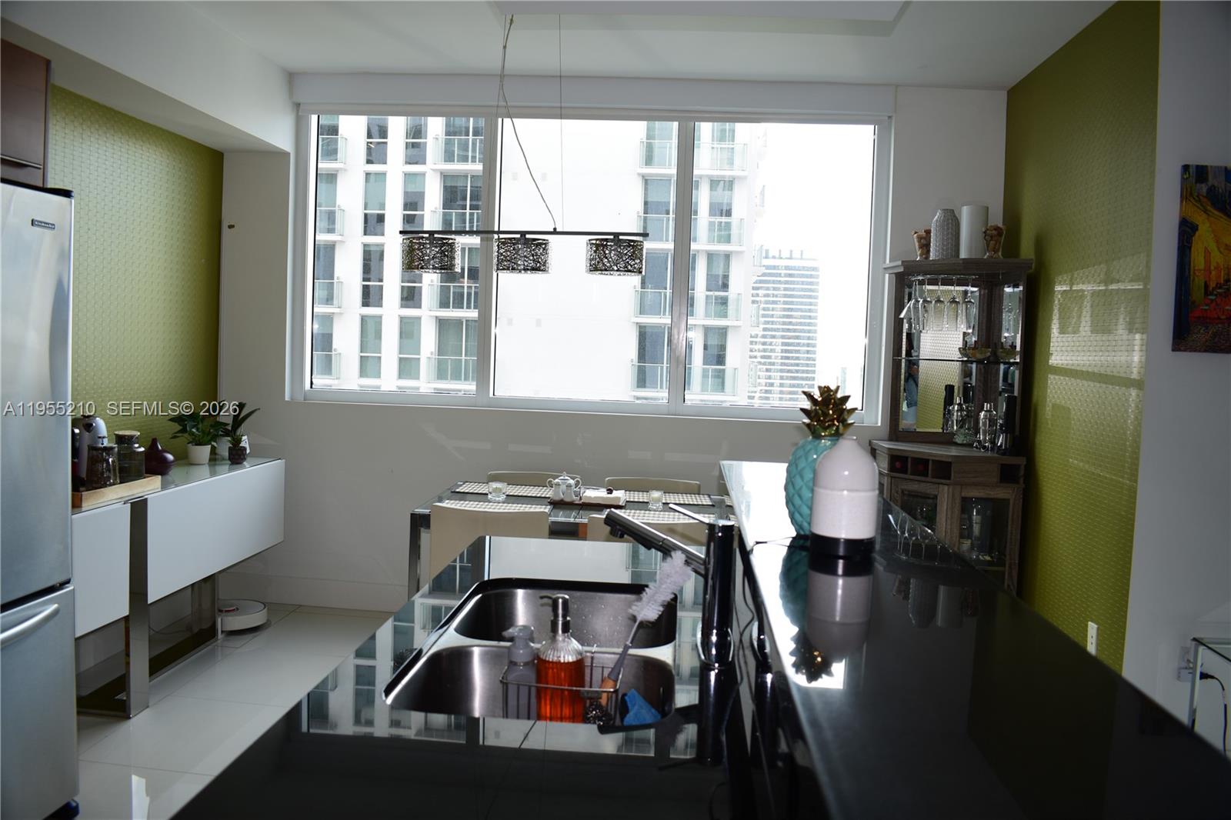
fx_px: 923
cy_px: 410
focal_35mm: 27
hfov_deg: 67.4
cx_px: 616
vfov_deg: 47.9
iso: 100
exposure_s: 1/60
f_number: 4.5
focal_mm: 18
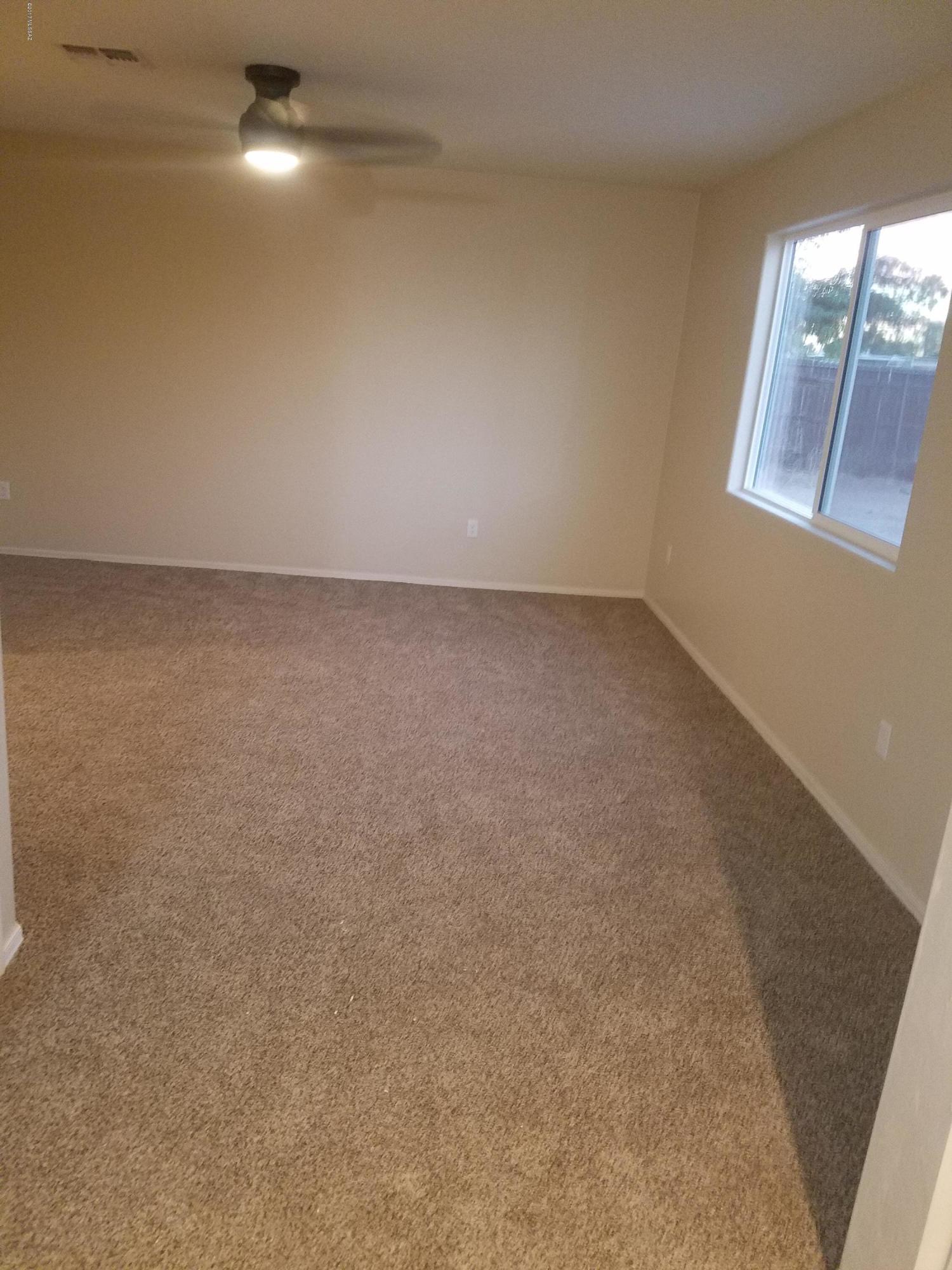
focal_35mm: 26
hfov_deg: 53.1
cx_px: 476
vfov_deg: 67.3
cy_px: 635
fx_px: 953
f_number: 1.7
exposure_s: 1/10
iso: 200
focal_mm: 4.2
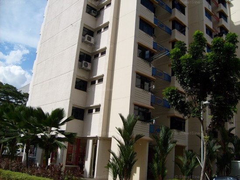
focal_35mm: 35
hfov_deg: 52.6
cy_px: 90
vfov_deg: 40.7
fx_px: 243
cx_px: 120
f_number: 7.1
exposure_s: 1/500
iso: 80
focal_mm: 5.8
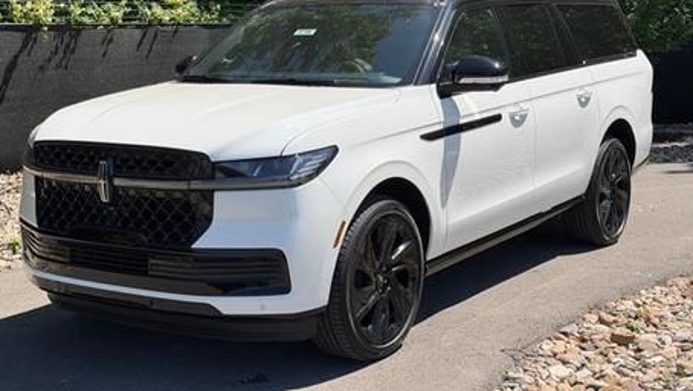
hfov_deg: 36.0
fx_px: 1066
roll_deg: -0.9
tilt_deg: -6.3
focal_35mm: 58
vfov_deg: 20.7
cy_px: 134
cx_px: 313
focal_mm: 6.76
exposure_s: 1/4878
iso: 80
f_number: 1.78
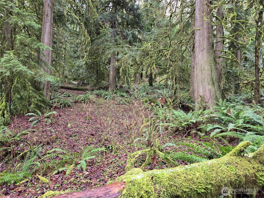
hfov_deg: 73.9
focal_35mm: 23
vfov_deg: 58.9
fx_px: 175
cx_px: 132
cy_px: 99
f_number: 1.8
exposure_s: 1/120
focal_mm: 5.4
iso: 200
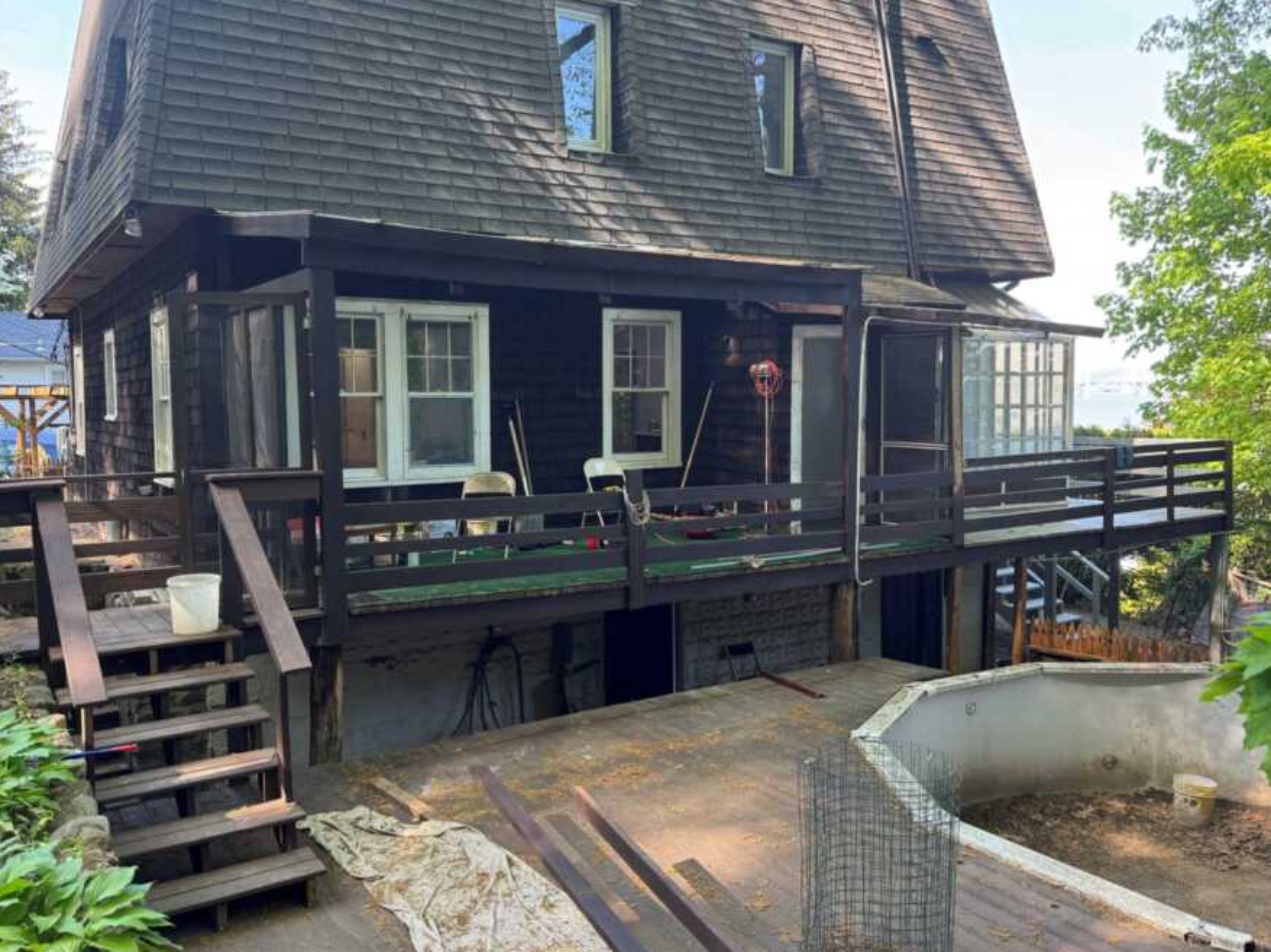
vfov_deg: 49.7
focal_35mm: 28
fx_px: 1028
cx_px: 594
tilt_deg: -2.3
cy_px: 450
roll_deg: +0.9
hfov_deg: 63.4
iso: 80
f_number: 1.78
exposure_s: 1/121
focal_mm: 6.76
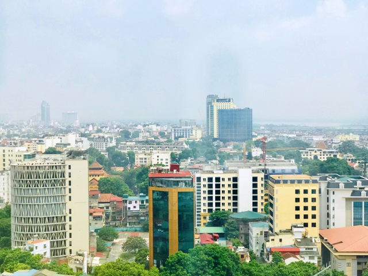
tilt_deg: -2.7
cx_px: 184
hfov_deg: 33.8
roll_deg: +1.0
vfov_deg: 25.7
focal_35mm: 57
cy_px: 138
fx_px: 606
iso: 20
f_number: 2.8
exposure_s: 1/725
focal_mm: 6.6
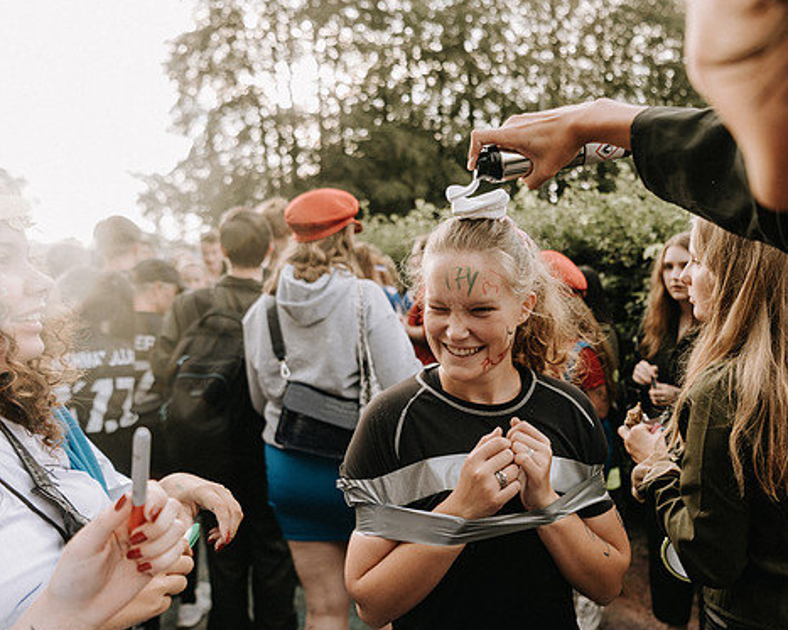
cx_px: 484
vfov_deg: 51.5
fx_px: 653
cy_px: 315
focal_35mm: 28
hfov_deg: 61.5
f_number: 2.8
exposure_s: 1/400
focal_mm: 24
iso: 160
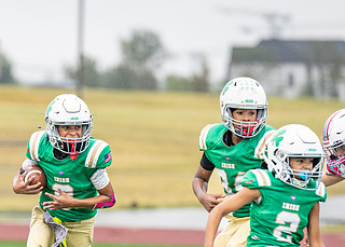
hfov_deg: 4.3
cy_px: 207
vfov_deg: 3.1
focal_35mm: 465
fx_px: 4559
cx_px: 38
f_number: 2.8
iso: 500
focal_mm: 200
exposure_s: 1/1000
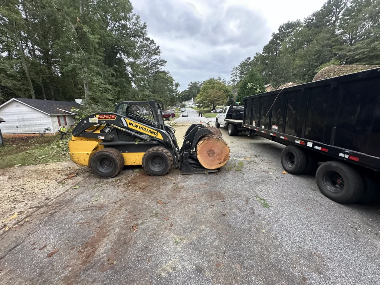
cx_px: 190
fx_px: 154
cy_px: 142
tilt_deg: -8.4
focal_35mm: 14
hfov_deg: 102.1
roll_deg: -0.6
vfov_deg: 85.7
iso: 125
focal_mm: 2.22
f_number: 2.2
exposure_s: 1/99
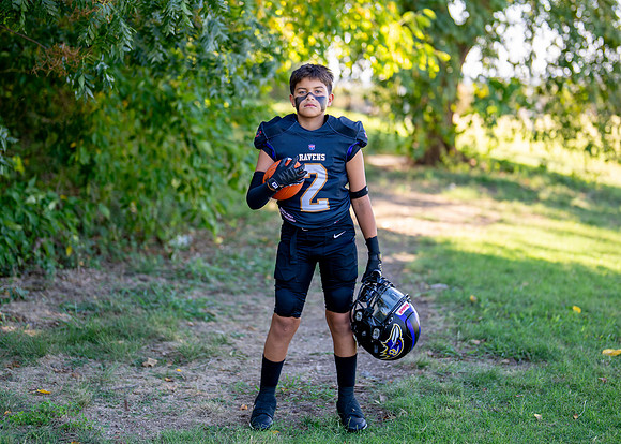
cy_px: 202
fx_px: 1238
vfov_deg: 20.3
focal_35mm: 70
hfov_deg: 28.2
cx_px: 312
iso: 100
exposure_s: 1/1000
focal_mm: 50
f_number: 1.2
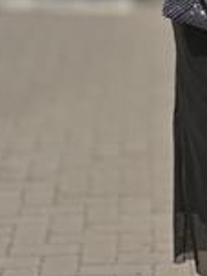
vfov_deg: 9.4
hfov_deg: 7.1
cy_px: -6
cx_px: 240
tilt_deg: -12.3
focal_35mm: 209
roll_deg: -0.1
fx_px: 1666
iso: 32
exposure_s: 1/1783
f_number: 2.8
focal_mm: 9
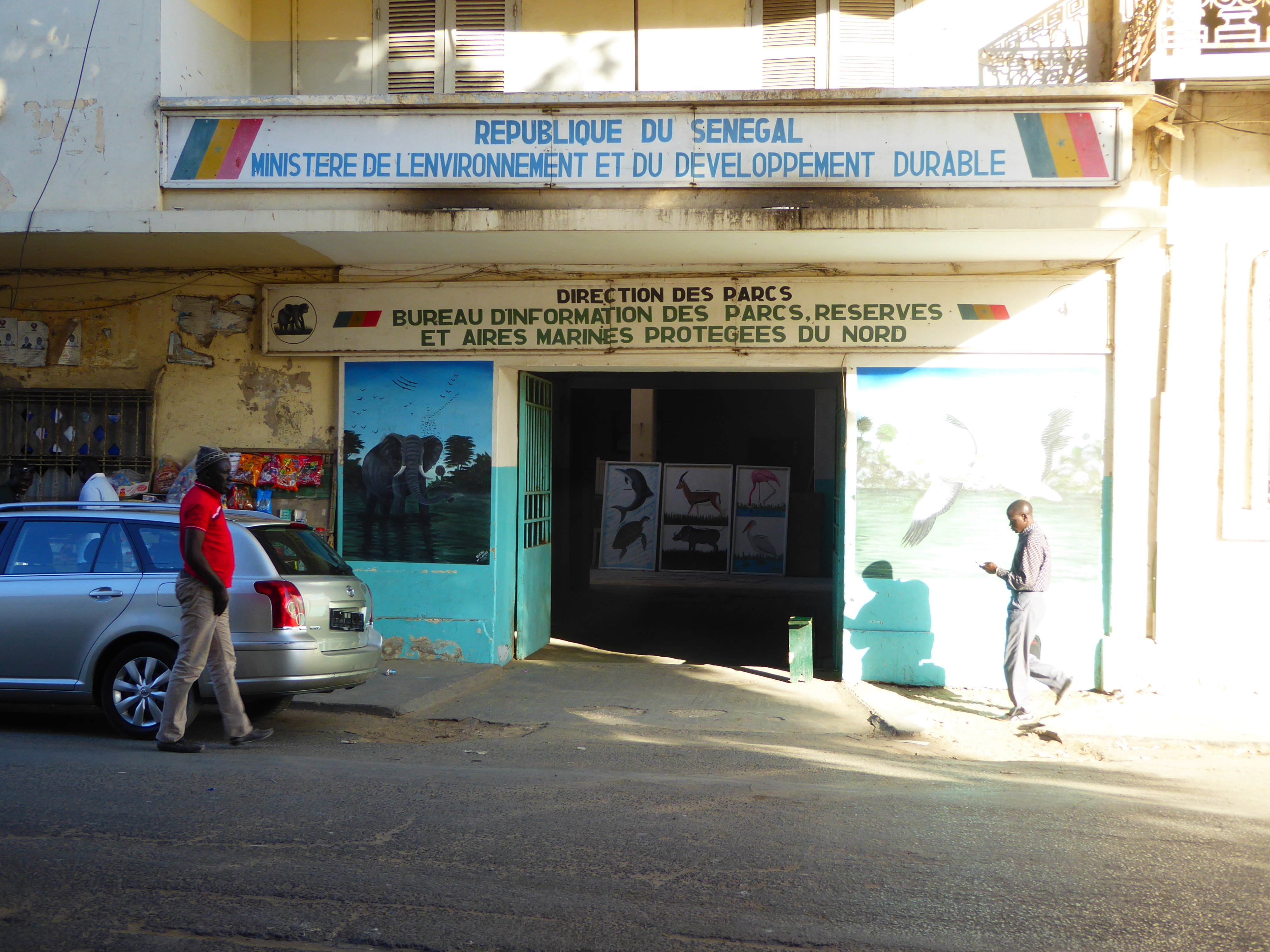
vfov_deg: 32.9
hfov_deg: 42.9
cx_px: 635
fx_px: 1614
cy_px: 476
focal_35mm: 44
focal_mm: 7.8
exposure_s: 1/100
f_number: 3.9
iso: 80
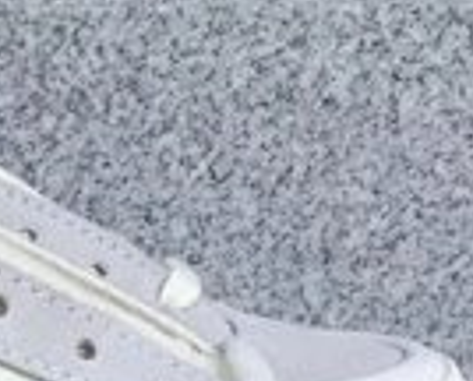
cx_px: -141
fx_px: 2022
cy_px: 702
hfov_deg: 12.9
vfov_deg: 10.1
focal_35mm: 144
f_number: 2.4
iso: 25
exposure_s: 1/372
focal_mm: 3.3
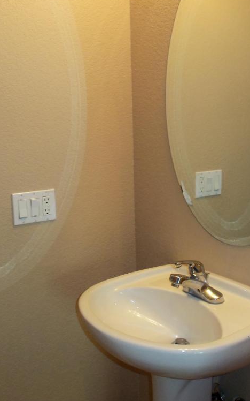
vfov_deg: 47.2
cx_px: 101
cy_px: 198
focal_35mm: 42
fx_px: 458
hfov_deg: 30.5
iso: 100
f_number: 3.4
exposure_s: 1/30
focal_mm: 5.2
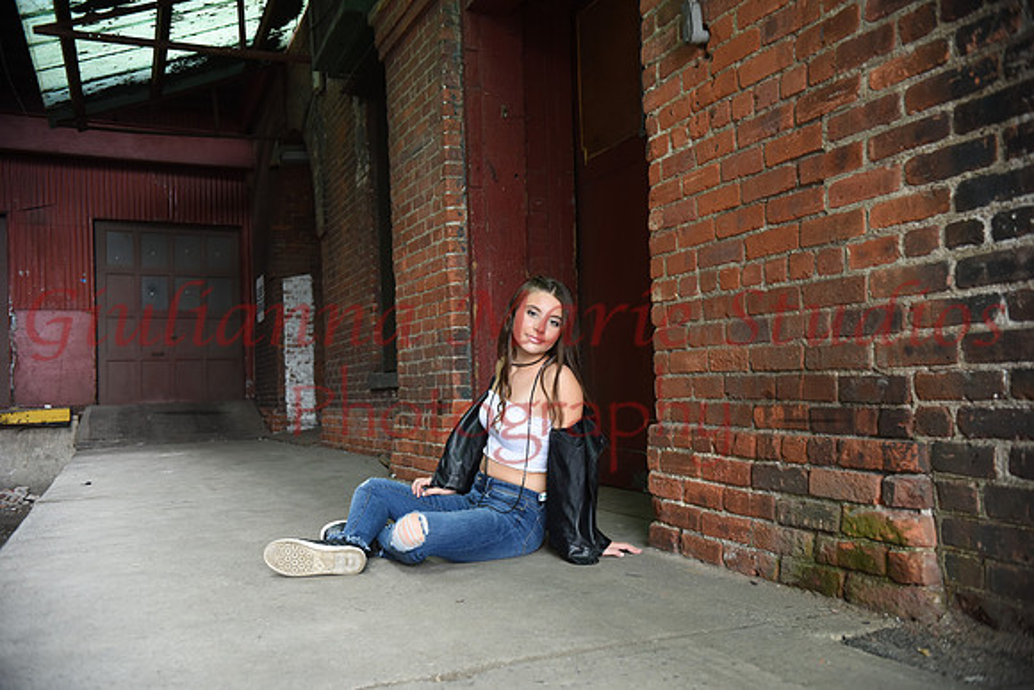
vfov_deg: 41.1
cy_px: 345
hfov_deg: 58.7
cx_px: 517
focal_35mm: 32
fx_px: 919
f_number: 4.5
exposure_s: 1/200
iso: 1250
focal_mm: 32
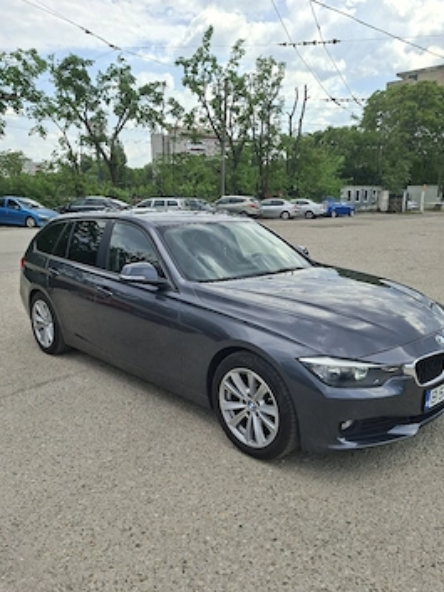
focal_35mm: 26
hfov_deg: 52.9
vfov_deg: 67.2
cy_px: 321
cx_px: 241
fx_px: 445
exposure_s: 1/2000
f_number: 1.8
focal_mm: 5.54
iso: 50
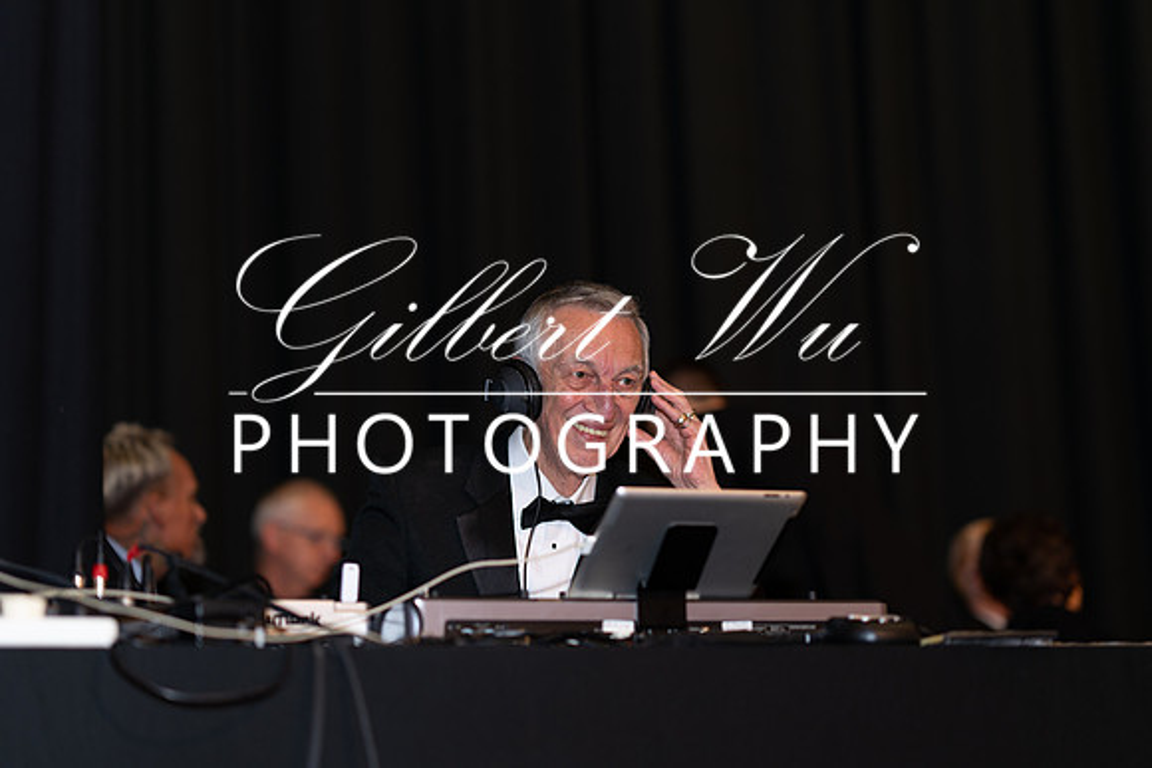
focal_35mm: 85
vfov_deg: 16.1
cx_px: 576
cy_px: 384
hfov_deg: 23.9
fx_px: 2721
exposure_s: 1/60
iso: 200
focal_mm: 85
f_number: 1.7
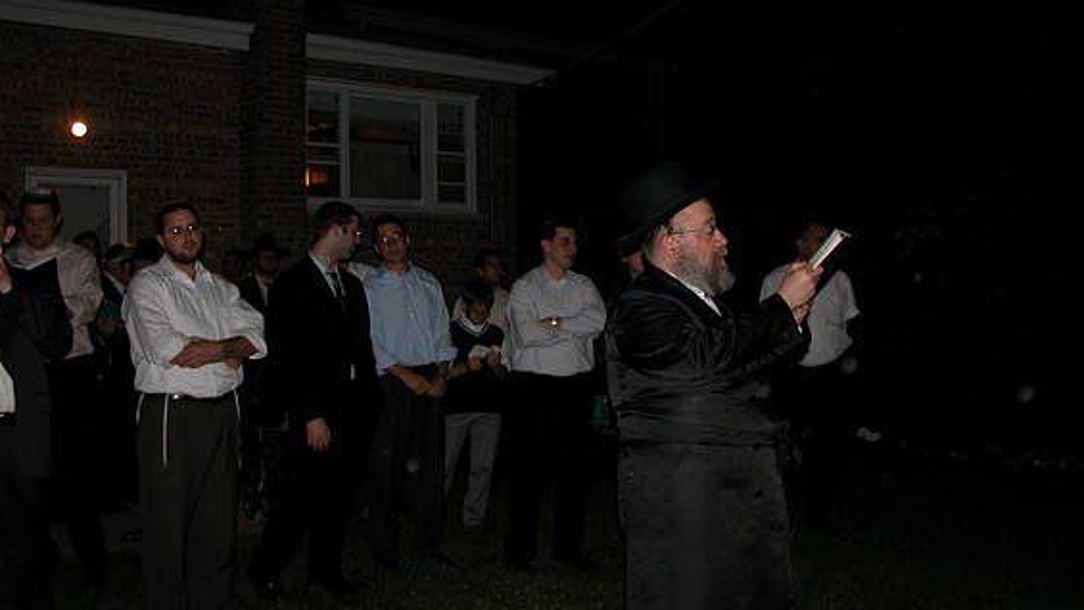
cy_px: 260
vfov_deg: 31.2
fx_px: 1092
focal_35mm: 38
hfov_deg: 52.8
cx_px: 530
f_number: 2.8
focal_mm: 8.9
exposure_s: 1/60
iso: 100
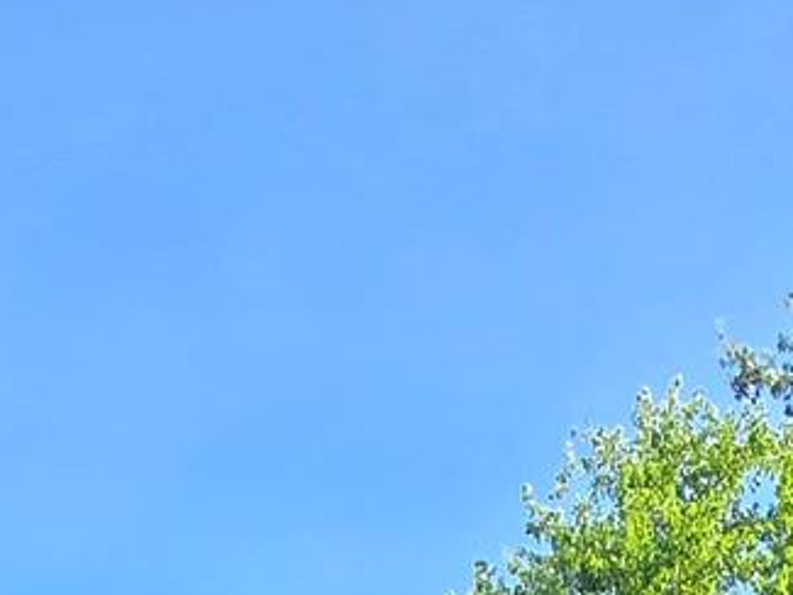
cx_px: 754
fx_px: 1879
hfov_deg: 23.1
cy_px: 1653
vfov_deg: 12.0
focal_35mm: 82
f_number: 2.2
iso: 50
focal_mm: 2.2
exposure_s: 1/598
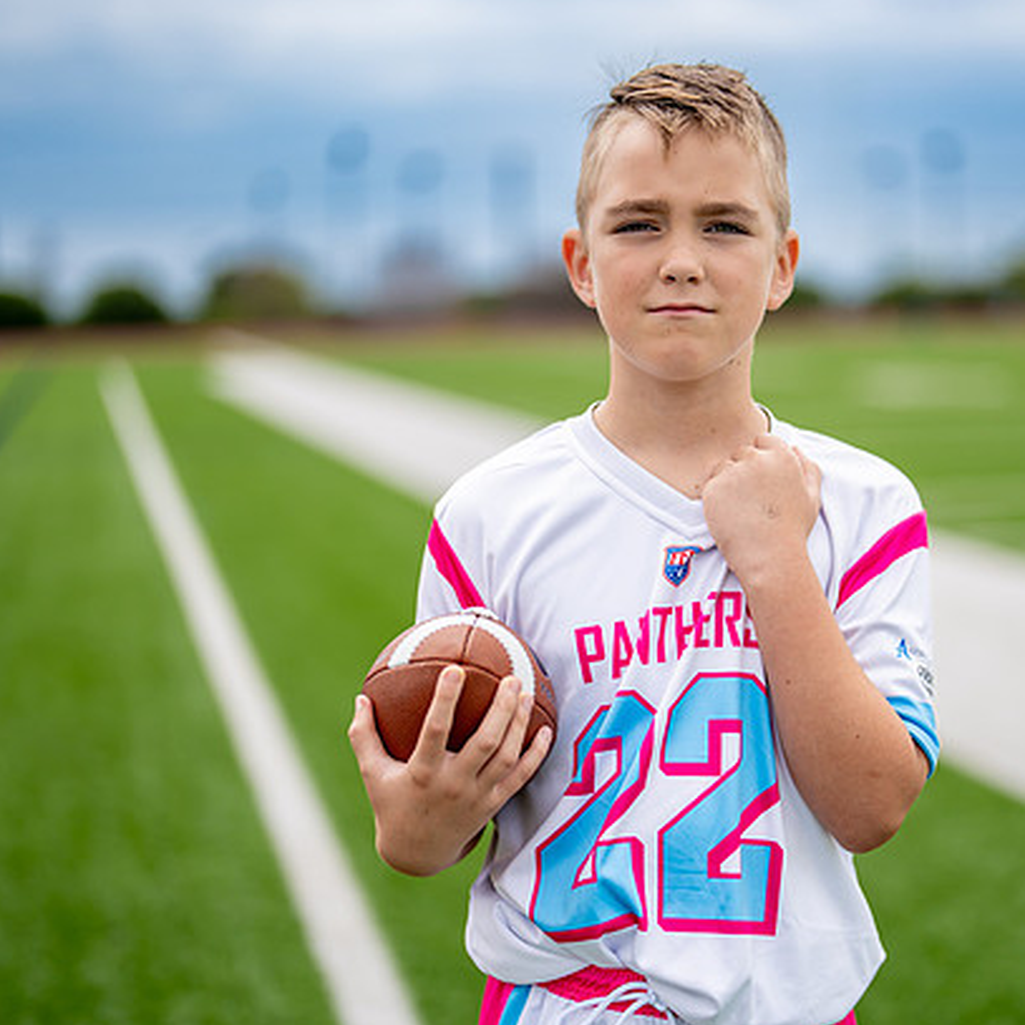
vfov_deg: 23.7
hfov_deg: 23.6
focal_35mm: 73
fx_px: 2446
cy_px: 513
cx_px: 675
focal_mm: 50
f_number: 1.2
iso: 100
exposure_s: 1/10000
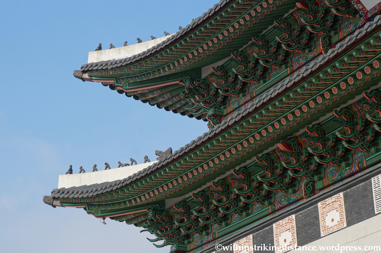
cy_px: 126
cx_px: 190
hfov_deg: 24.6
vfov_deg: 16.5
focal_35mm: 82
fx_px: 872
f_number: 8
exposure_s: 1/400
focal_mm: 55
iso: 200
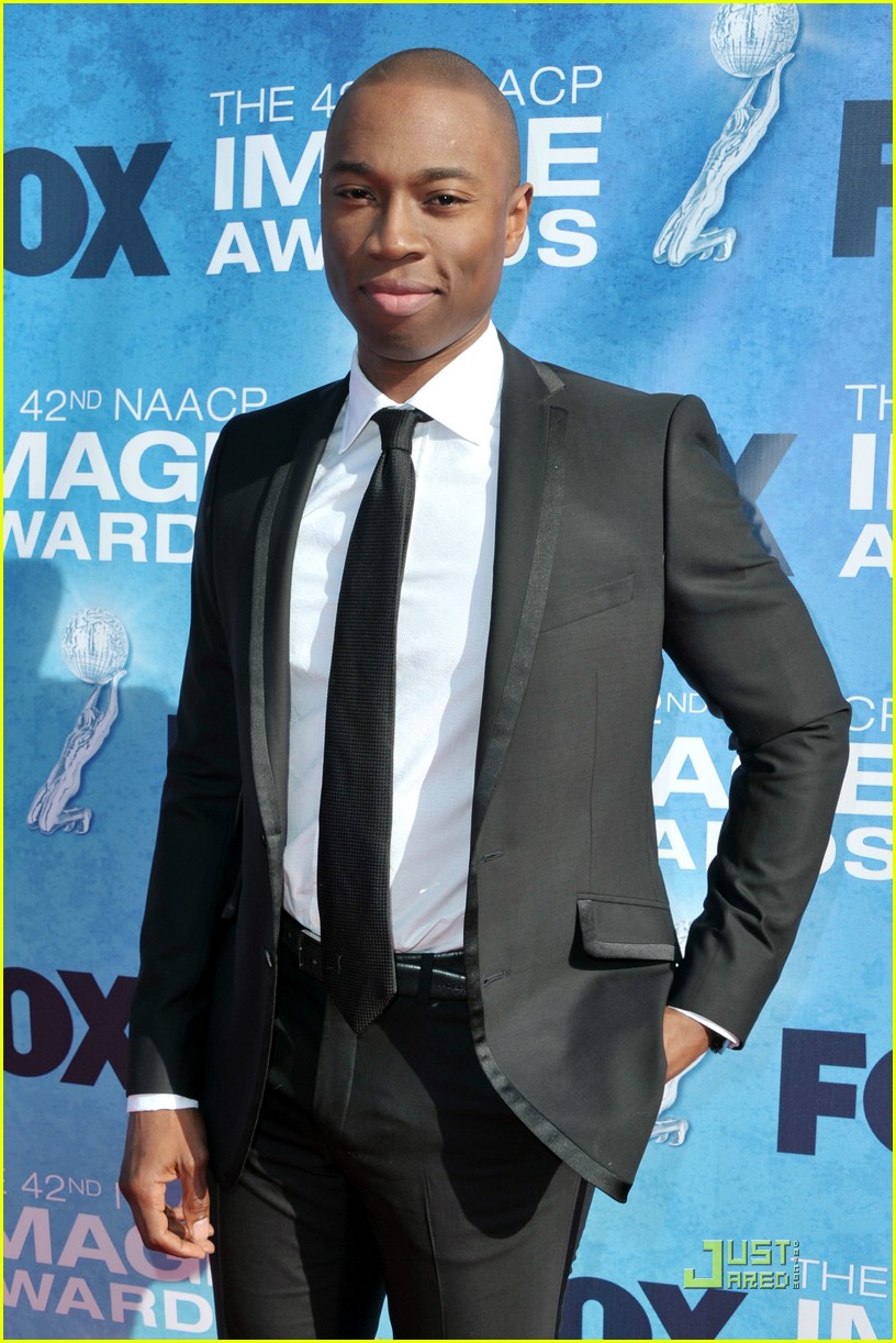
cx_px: 448
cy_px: 672
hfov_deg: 33.4
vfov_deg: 48.4
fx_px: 1492
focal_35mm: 40
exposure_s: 1/250
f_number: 11
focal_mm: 40
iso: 200
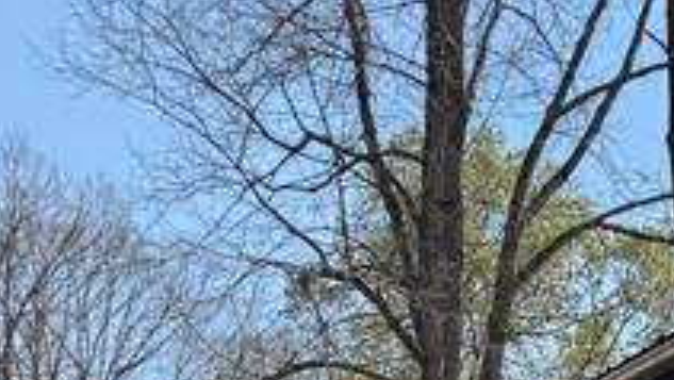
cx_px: 990
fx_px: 2271
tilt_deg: -0.6
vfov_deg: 8.6
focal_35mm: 127
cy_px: 964
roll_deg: +0.6
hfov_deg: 15.6
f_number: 1.78
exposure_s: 1/2710
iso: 80
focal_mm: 6.76
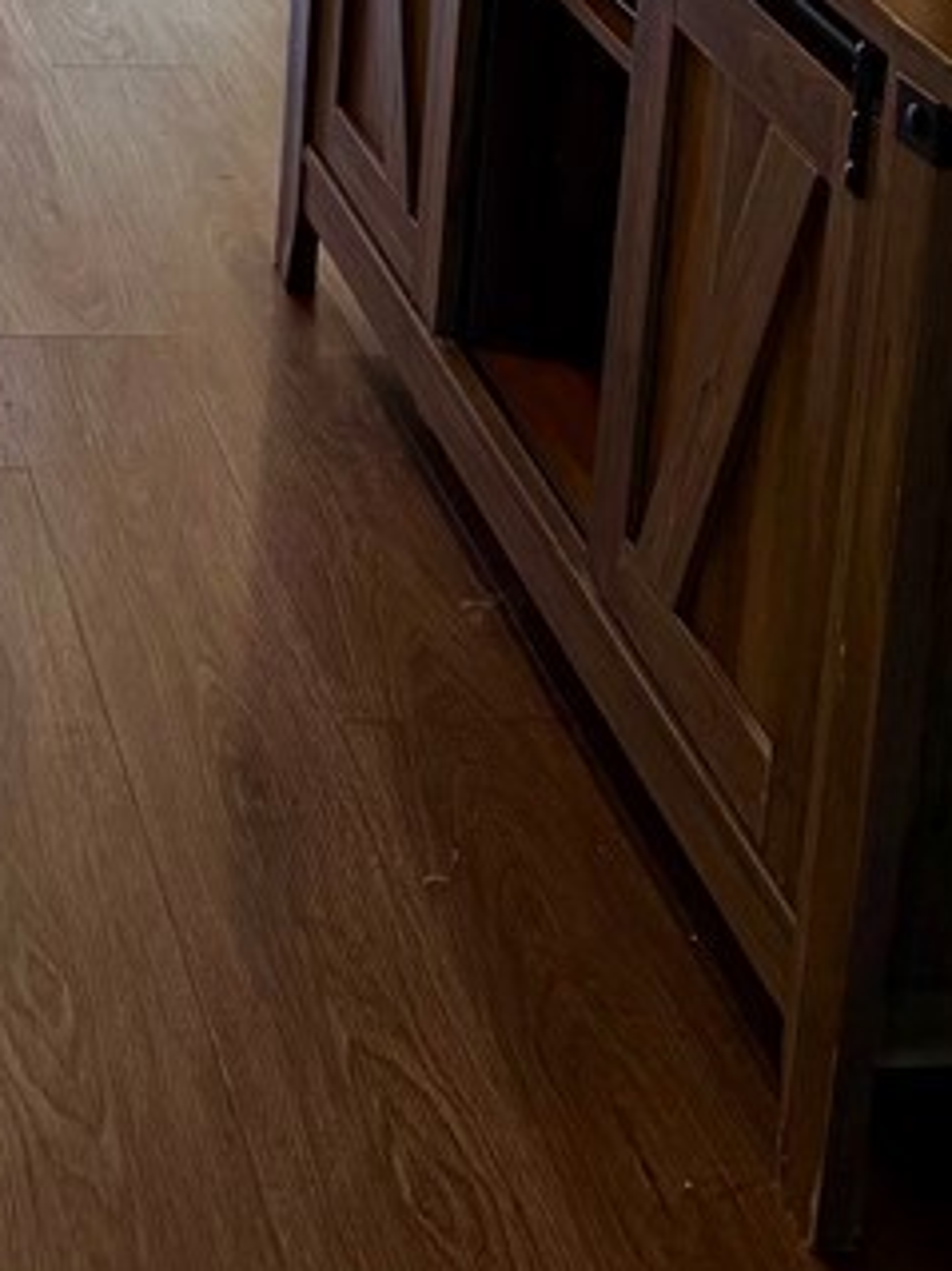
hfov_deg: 17.6
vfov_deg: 21.5
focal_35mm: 77
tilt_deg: -11.2
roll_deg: -1.0
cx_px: -362
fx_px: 2825
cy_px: -598
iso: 80
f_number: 1.78
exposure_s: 1/221
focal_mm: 6.76
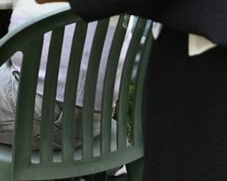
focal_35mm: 177
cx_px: -38
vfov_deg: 8.4
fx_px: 1188
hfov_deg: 10.7
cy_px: -136
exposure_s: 1/125
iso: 400
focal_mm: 38
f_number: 4
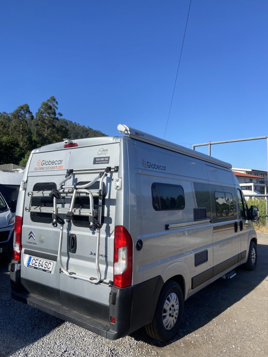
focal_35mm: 26
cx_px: 134
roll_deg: +0.2
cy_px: 178
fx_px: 268
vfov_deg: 67.3
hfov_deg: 53.1
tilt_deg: +4.4
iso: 32
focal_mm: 4.25
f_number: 1.8
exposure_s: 1/2625
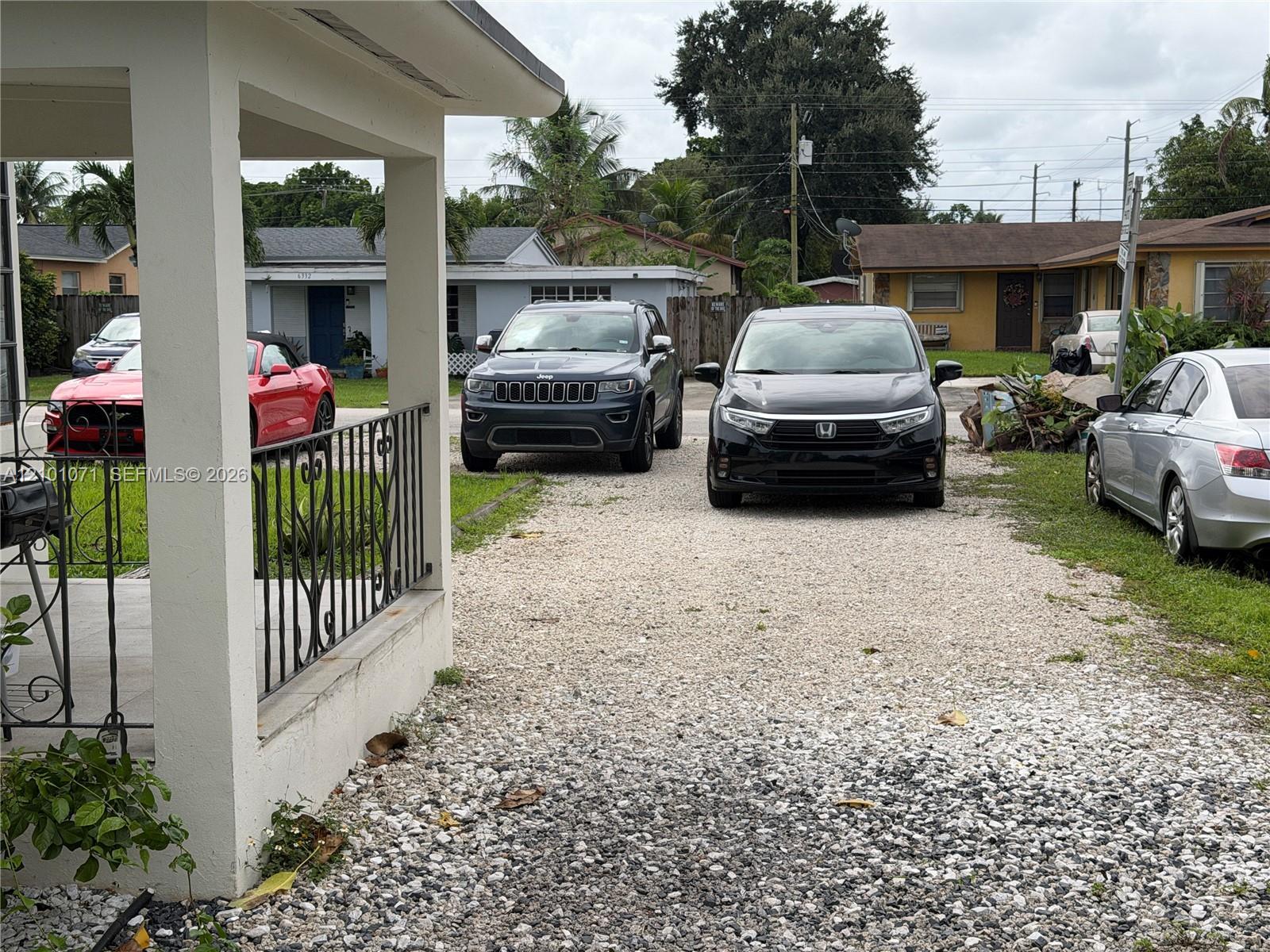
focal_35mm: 48
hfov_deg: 39.7
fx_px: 1761
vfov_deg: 30.3
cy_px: 476
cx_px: 635
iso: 64
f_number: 1.78
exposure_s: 1/4098
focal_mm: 6.76
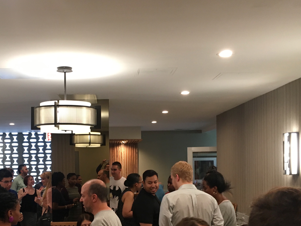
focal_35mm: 49
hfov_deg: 38.5
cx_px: 100
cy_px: 165
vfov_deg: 29.3
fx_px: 426
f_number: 2.2
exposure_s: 1/30
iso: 125
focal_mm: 4.15
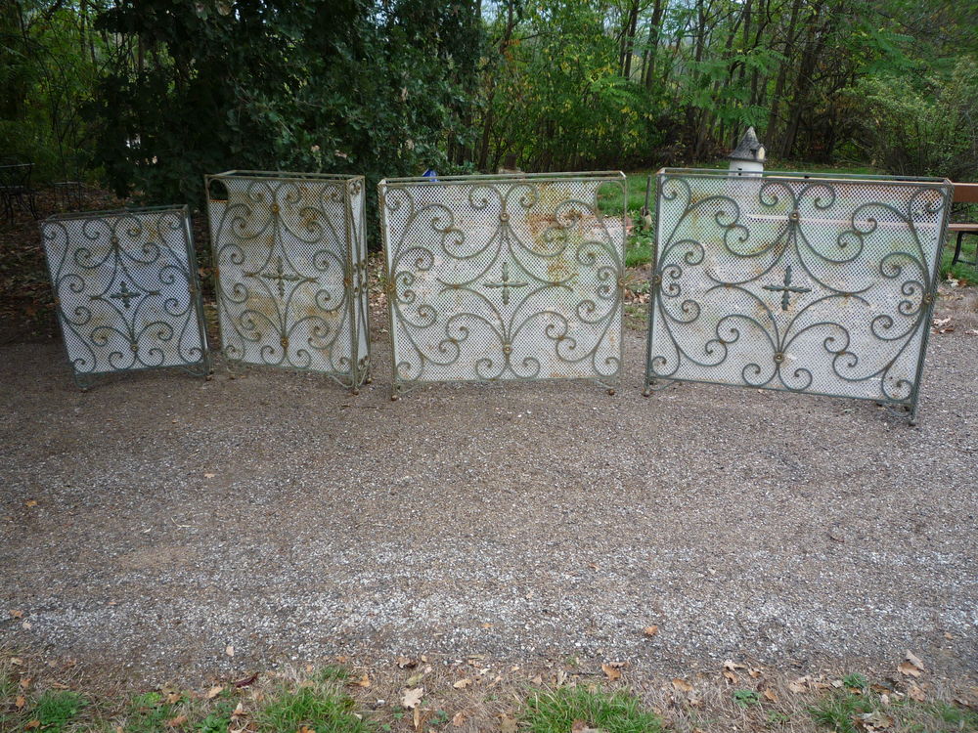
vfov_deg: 46.8
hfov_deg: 60.0
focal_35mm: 30
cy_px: 366
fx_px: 848
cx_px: 489
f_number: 3.3
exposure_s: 1/80
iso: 100
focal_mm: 5.2
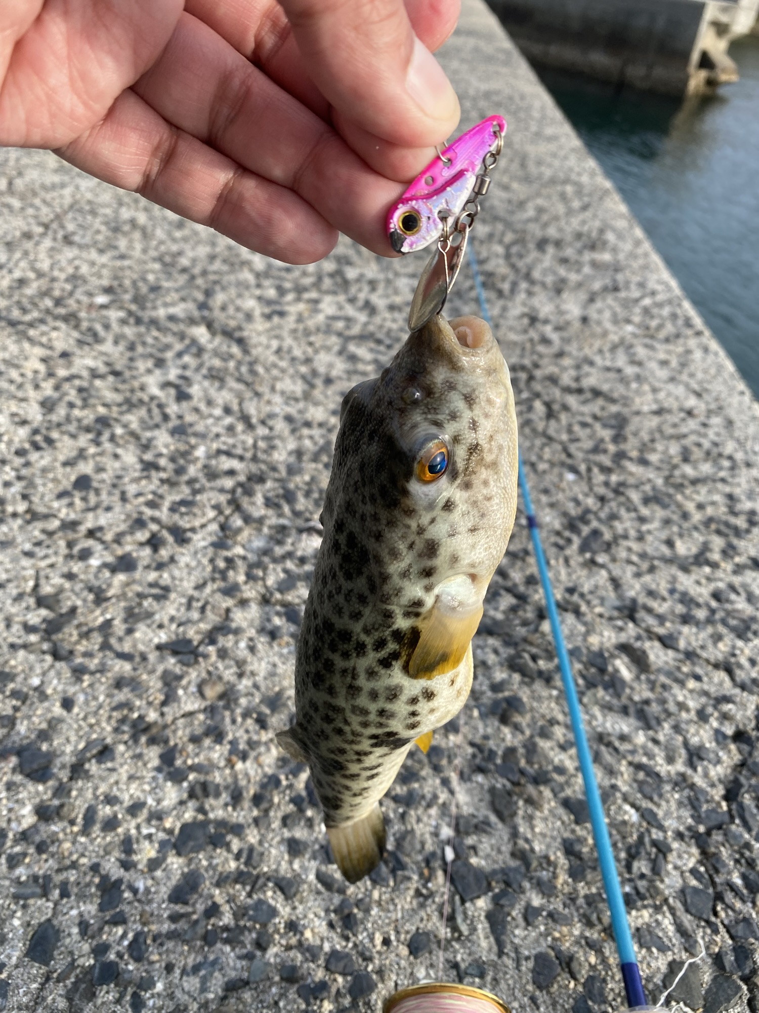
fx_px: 760
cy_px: 506
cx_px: 380
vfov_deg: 67.3
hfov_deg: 53.1
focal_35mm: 26
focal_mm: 4.25
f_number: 1.8
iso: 32
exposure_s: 1/957
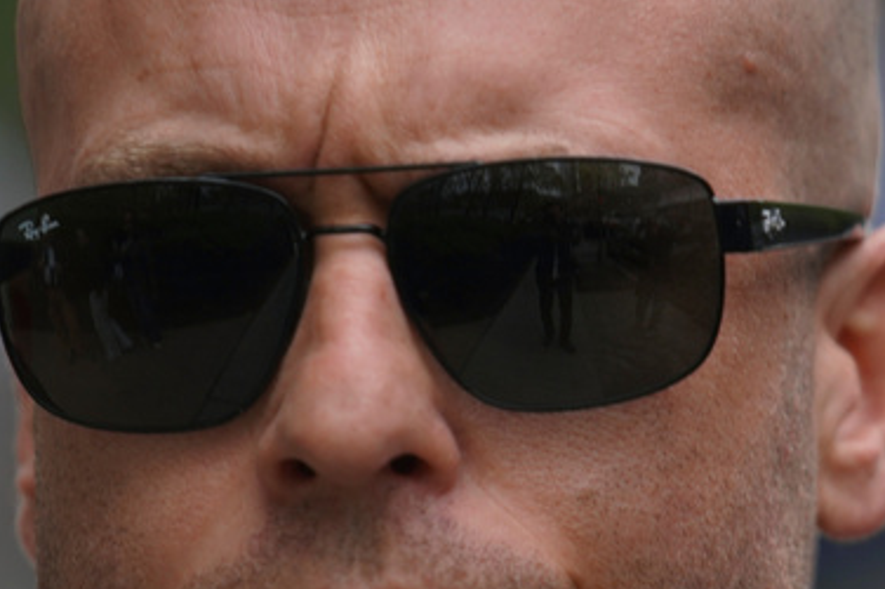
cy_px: 443
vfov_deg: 2.6
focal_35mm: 529
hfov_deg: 3.9
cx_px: 617
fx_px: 12993
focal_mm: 194
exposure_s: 1/1000
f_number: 3.2
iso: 320
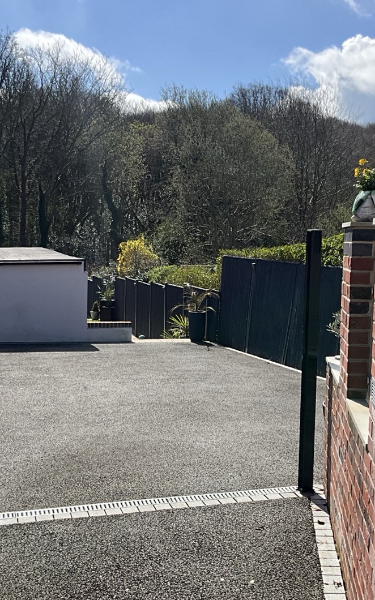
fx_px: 818
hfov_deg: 25.8
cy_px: 316
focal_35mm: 50
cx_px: 224
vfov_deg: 40.3
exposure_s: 1/2141
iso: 25
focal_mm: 3
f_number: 1.8
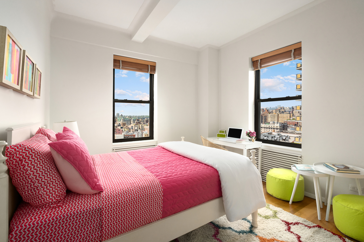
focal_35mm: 16
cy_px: 121
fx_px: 162
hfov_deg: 96.7
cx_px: 182
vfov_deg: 73.7
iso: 400
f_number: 11
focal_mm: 16
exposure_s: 1/60
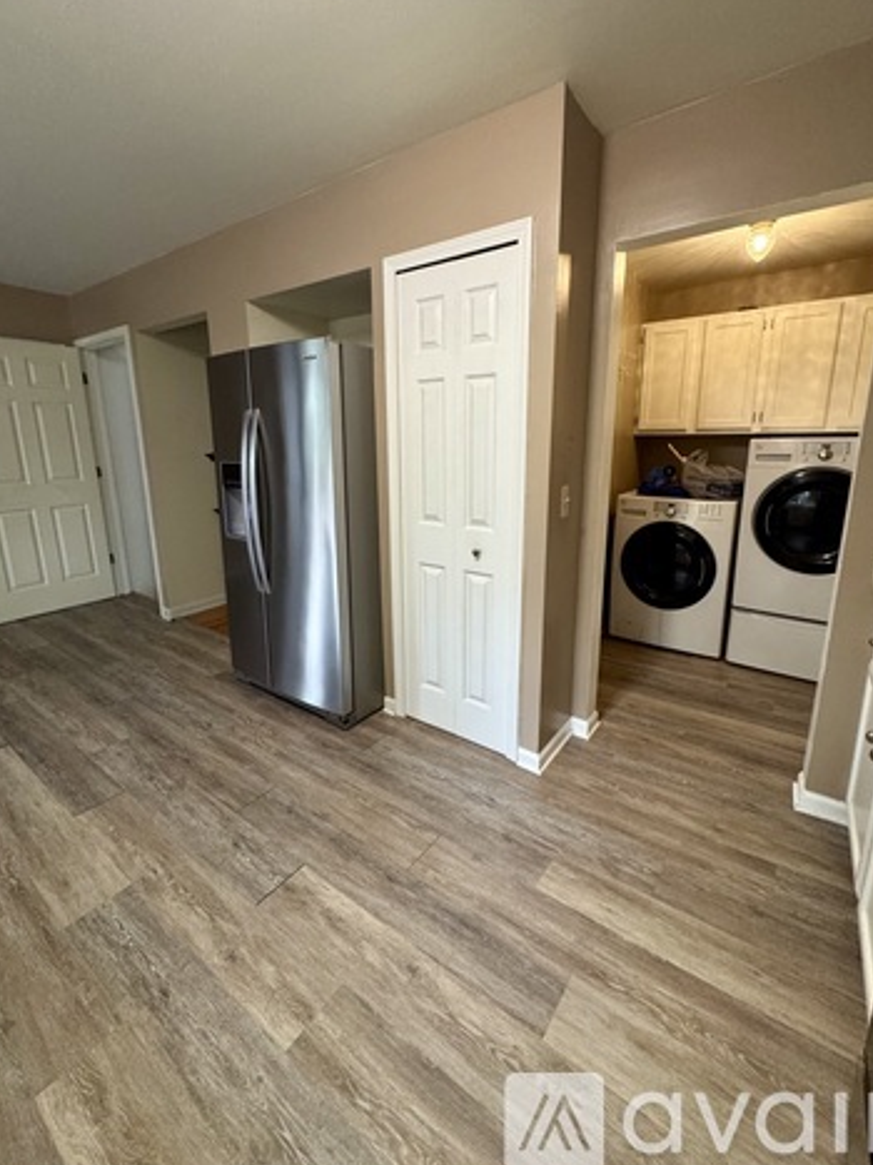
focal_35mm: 15
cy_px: 549
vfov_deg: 98.1
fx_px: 505
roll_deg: +0.8
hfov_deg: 81.7
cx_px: 440
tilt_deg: -11.9
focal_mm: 2.22
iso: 500
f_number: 2.2
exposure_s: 1/60
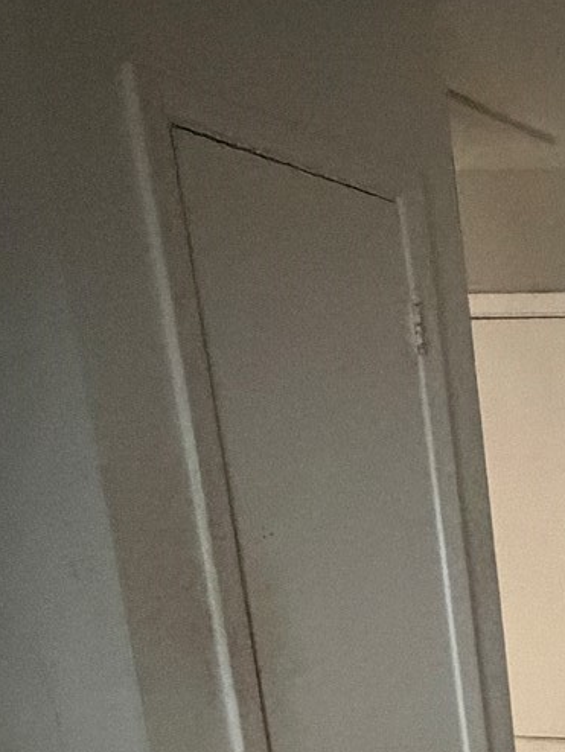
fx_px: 1261
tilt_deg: -13.0
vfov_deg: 29.1
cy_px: 884
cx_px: 1130
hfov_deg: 17.7
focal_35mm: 58
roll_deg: -1.3
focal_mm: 2.22
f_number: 2.2
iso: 1600
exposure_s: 1/33
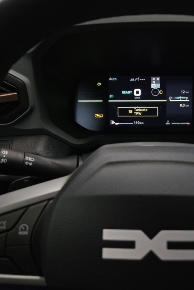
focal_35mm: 32
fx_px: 259
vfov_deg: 58.7
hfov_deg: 39.8
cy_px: 145
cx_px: 149
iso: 125
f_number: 1.8
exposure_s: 1/90.1
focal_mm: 5.4
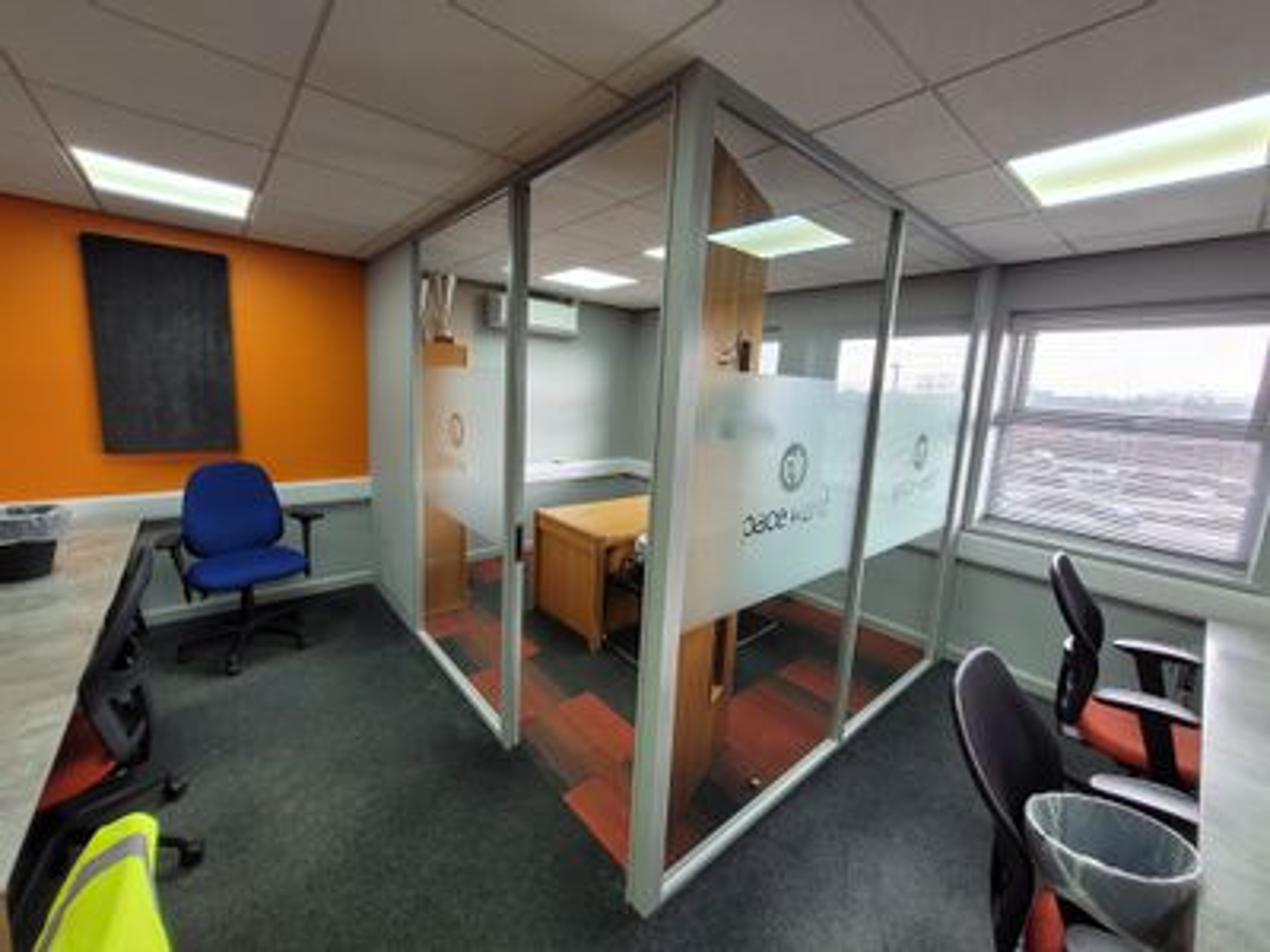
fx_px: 477
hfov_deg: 106.2
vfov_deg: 89.9
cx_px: 635
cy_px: 476
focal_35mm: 13
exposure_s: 1/50
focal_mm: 1.74
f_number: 2.2
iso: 50
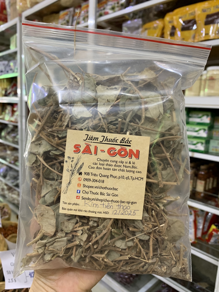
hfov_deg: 53.1
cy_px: 146
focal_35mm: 26
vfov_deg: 67.3
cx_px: 110
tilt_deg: -11.0
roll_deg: -2.4
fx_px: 219
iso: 200
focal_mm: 4.25
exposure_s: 1/50
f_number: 1.8
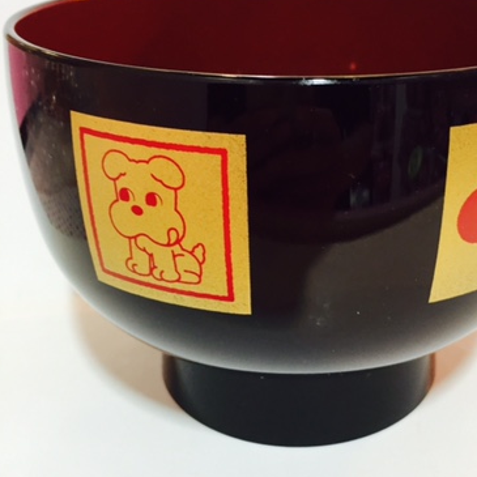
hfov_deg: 37.2
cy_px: 234
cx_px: 310
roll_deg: -0.1
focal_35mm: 45
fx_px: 702
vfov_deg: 37.6
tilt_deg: -22.9
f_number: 2.2
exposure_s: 1/33
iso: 125
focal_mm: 4.15
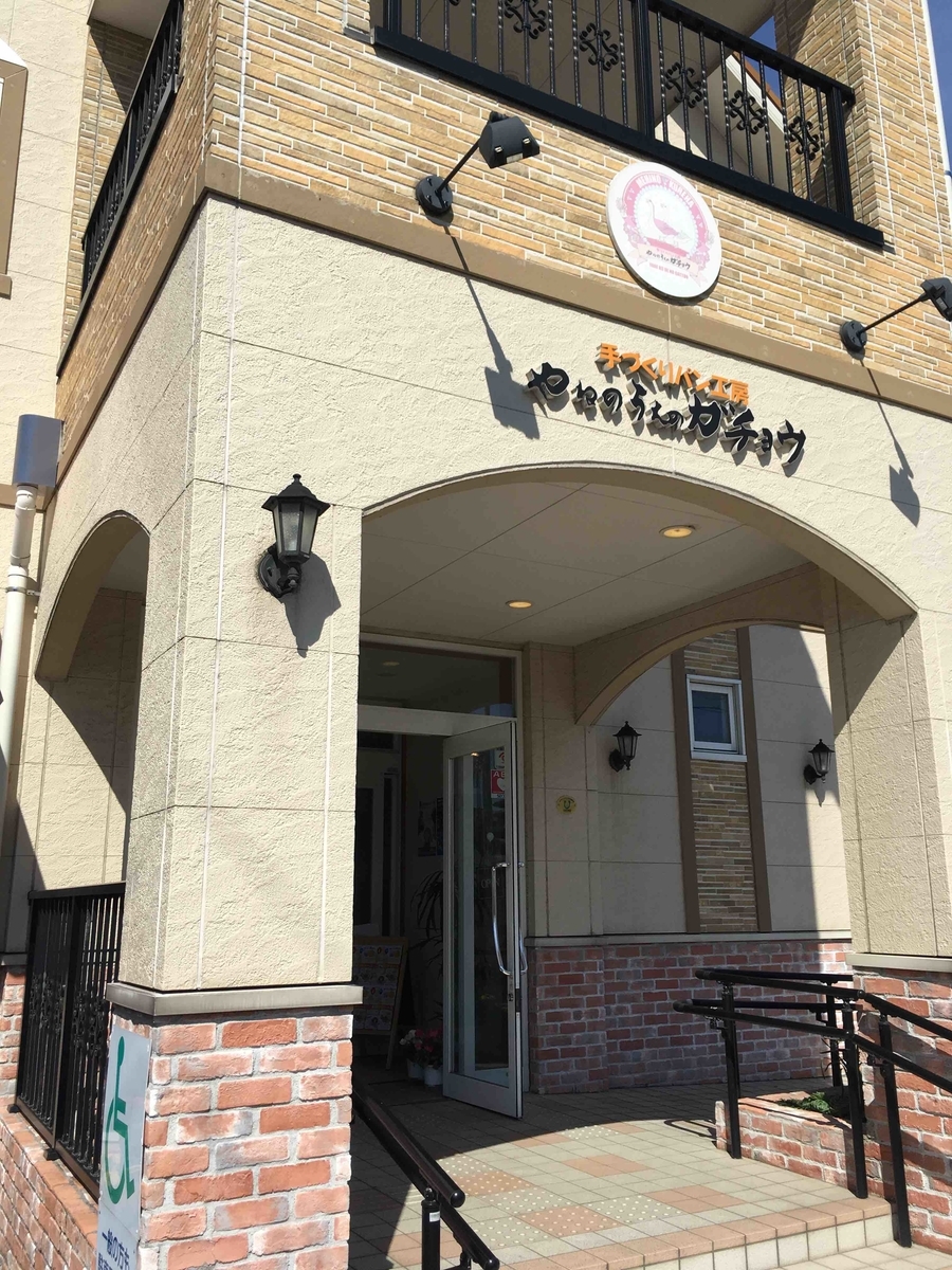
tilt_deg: +12.3
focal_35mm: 29
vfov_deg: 61.7
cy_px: 635
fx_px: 1063
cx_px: 476
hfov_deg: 48.2
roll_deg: +0.0
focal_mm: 4.15
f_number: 2.2
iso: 25
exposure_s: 1/2564
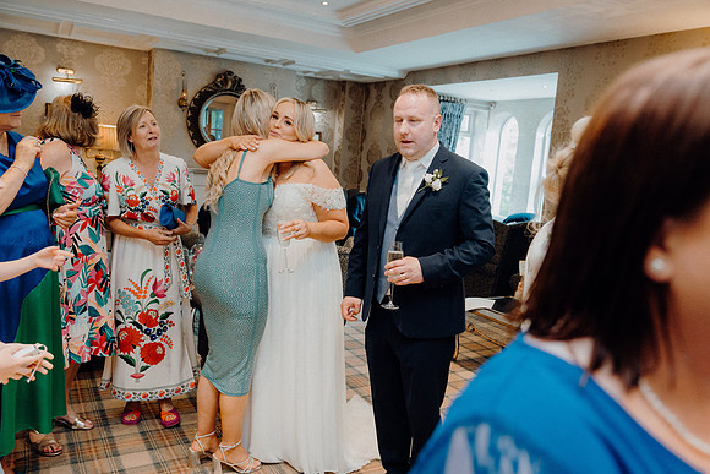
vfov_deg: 43.6
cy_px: 237
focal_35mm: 30
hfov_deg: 61.9
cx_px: 355
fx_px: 592
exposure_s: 1/160
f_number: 3.5
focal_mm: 30
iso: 2500
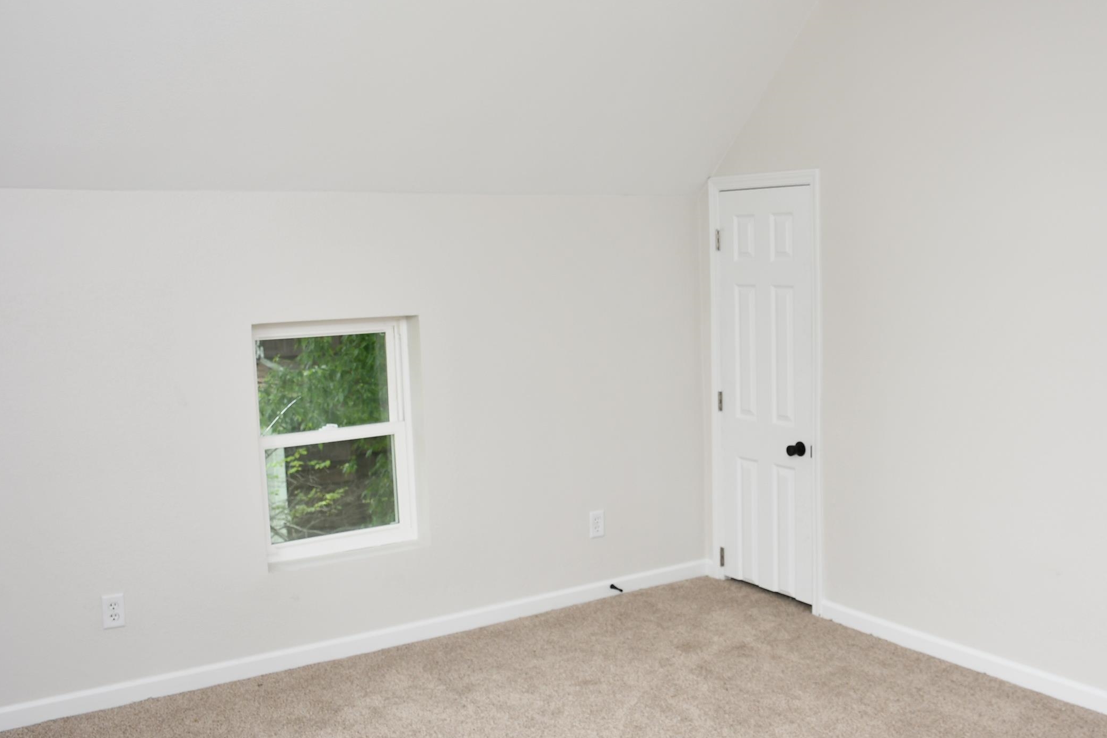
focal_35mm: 36
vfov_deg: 36.9
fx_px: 1107
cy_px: 350
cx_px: 700
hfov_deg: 52.5
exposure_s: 1/125
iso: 200
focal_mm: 18
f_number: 5.6
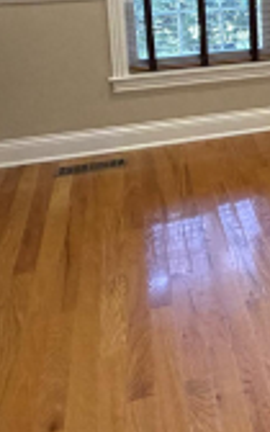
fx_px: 695
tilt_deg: -11.8
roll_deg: -0.5
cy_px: 18
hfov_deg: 18.6
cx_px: 441
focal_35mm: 59
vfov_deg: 32.3
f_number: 2.2
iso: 250
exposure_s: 1/94
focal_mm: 2.22
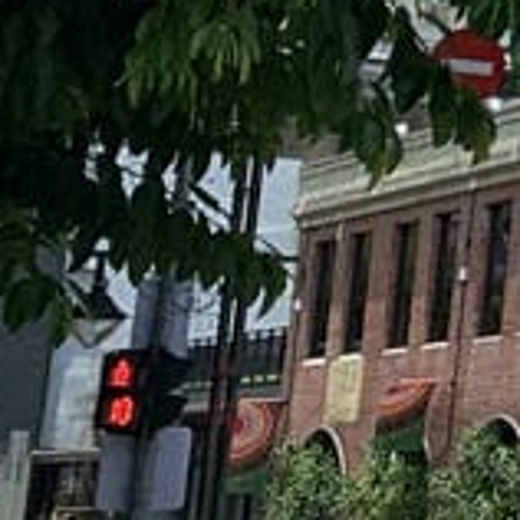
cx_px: 1662
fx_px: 2957
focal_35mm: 174
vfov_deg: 9.6
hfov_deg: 8.2
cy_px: -408
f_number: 1.8
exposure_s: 1/2994
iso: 25
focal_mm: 4.25
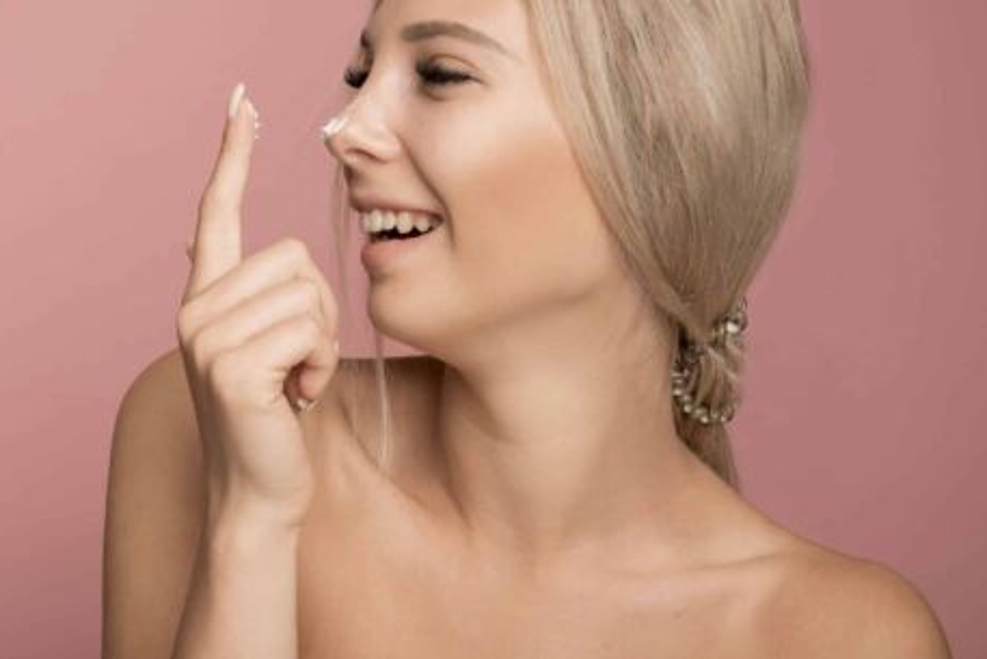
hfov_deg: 28.7
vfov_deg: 19.4
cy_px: 202
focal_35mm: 70
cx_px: 376
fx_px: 1920
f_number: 9
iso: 125
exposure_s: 1/160
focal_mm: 50
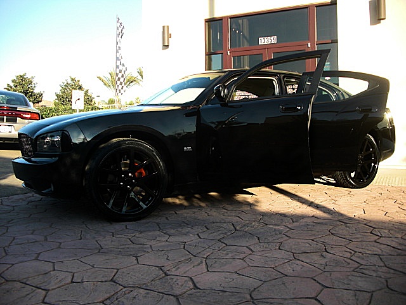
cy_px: 152
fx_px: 422
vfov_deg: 39.7
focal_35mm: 36
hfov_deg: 51.4
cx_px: 203
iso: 50
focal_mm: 6.3
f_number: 2.8
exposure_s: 1/200
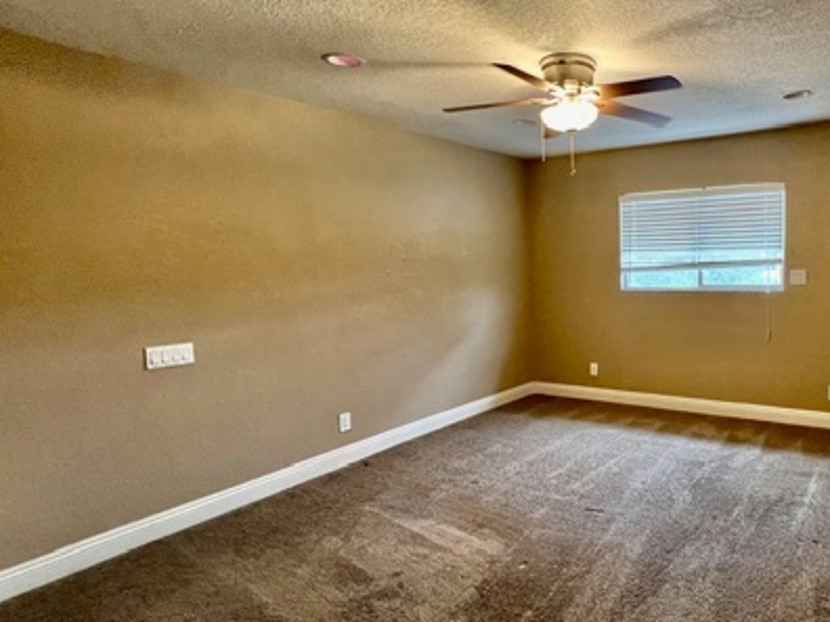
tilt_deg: -4.3
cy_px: 295
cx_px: 625
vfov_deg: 63.4
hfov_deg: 73.3
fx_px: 504
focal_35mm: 21
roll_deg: +1.1
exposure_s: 1/60
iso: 320
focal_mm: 1.57
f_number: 1.8
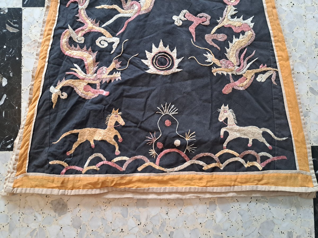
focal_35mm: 24
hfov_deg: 71.6
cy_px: 119
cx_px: 159
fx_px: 220
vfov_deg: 56.8
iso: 400
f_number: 1.8
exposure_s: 1/33
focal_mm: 5.23
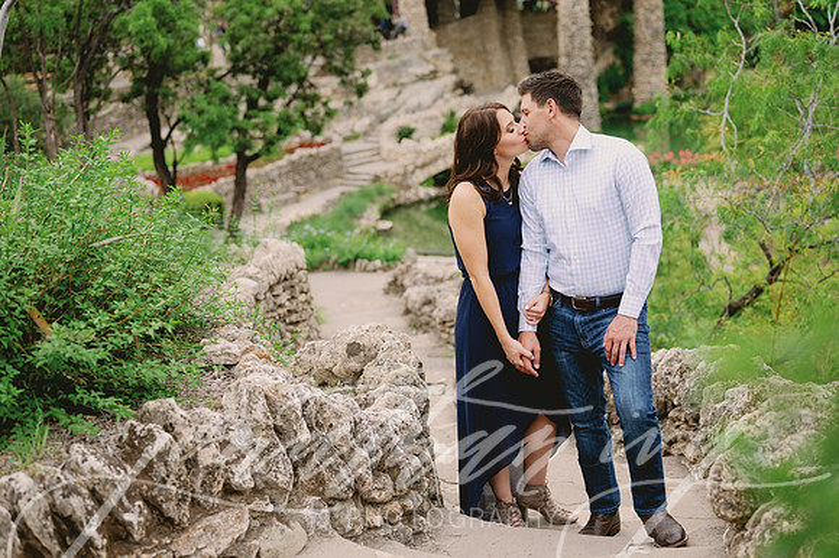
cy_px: 279
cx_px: 420
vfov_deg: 27.0
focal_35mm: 50
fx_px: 1165
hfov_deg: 39.6
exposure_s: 1/1000
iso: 400
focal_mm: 50
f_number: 2.5
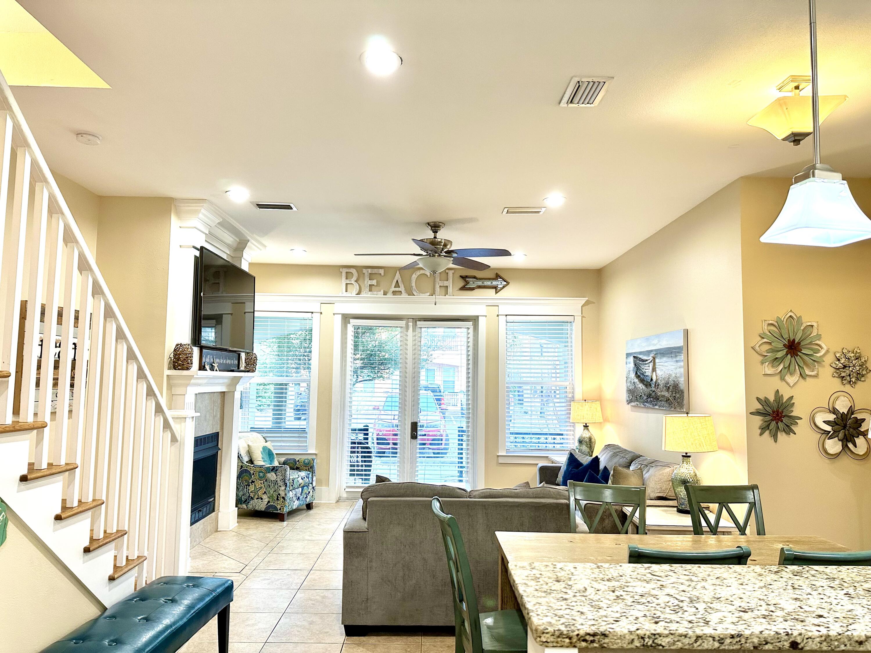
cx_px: 436
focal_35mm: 24
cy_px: 326
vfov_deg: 56.8
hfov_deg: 71.6
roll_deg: -0.9
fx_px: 604
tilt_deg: +5.0
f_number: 1.78
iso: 160
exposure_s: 1/120
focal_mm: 6.86
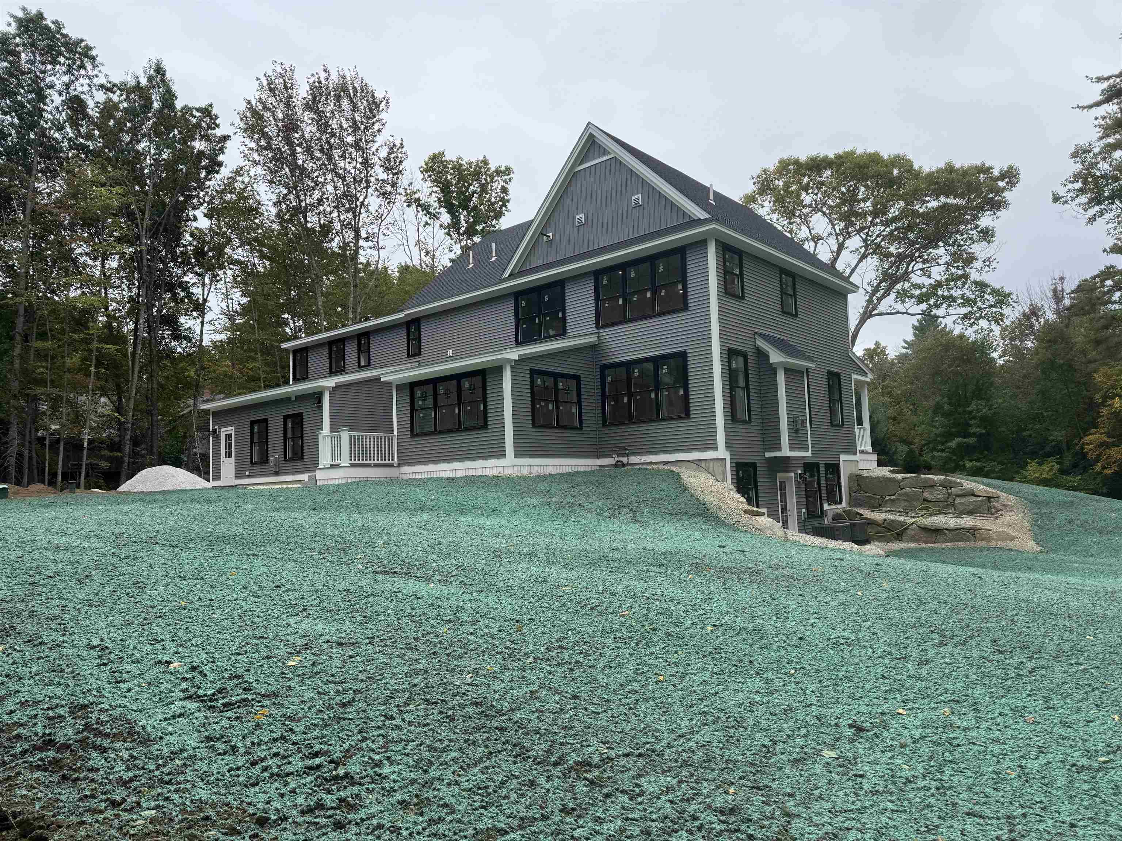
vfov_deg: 56.8
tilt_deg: +4.3
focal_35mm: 24
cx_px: 561
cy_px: 420
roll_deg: +1.1
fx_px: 778
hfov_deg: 71.6
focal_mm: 6.76
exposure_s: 1/1597
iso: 80
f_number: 1.78
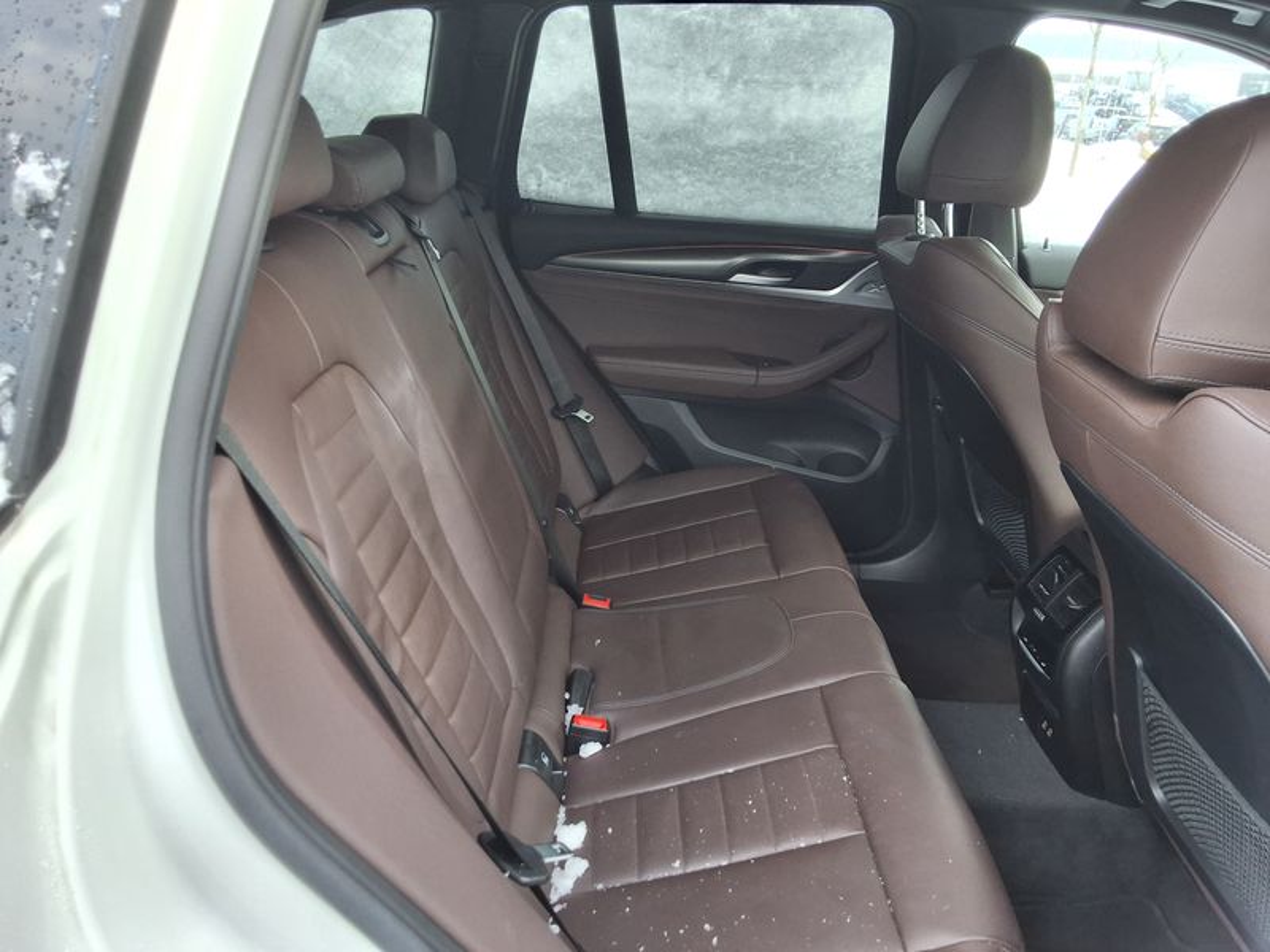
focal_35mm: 28
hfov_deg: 63.4
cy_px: 476
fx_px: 1027
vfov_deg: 49.7
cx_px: 635
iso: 50
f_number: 1.9
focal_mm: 2.91
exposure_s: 1/50
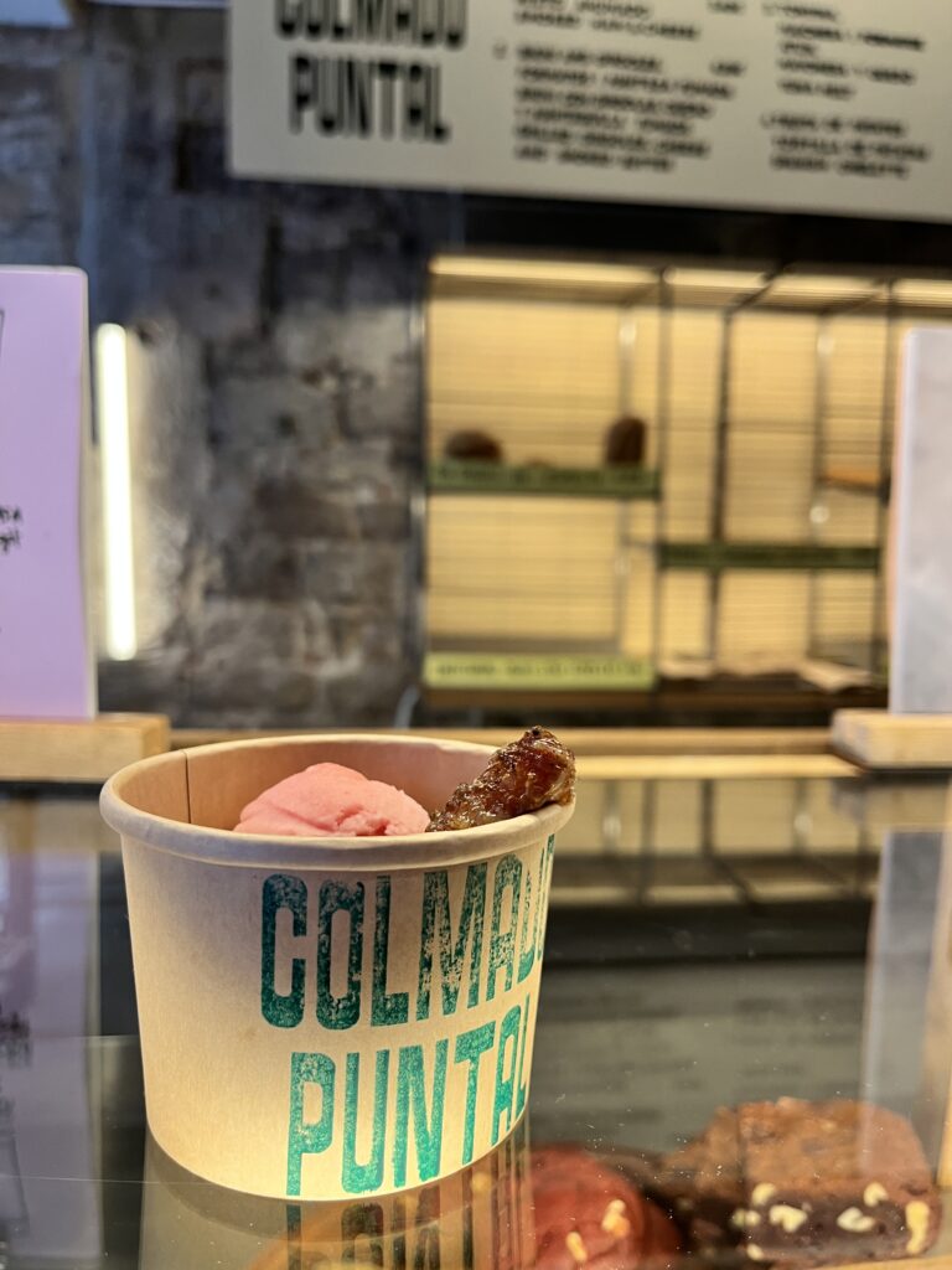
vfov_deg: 67.3
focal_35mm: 26
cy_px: 635
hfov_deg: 53.1
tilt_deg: -5.6
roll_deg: -0.3
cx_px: 476
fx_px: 953
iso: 80
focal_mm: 5.1
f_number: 1.6
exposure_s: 1/50
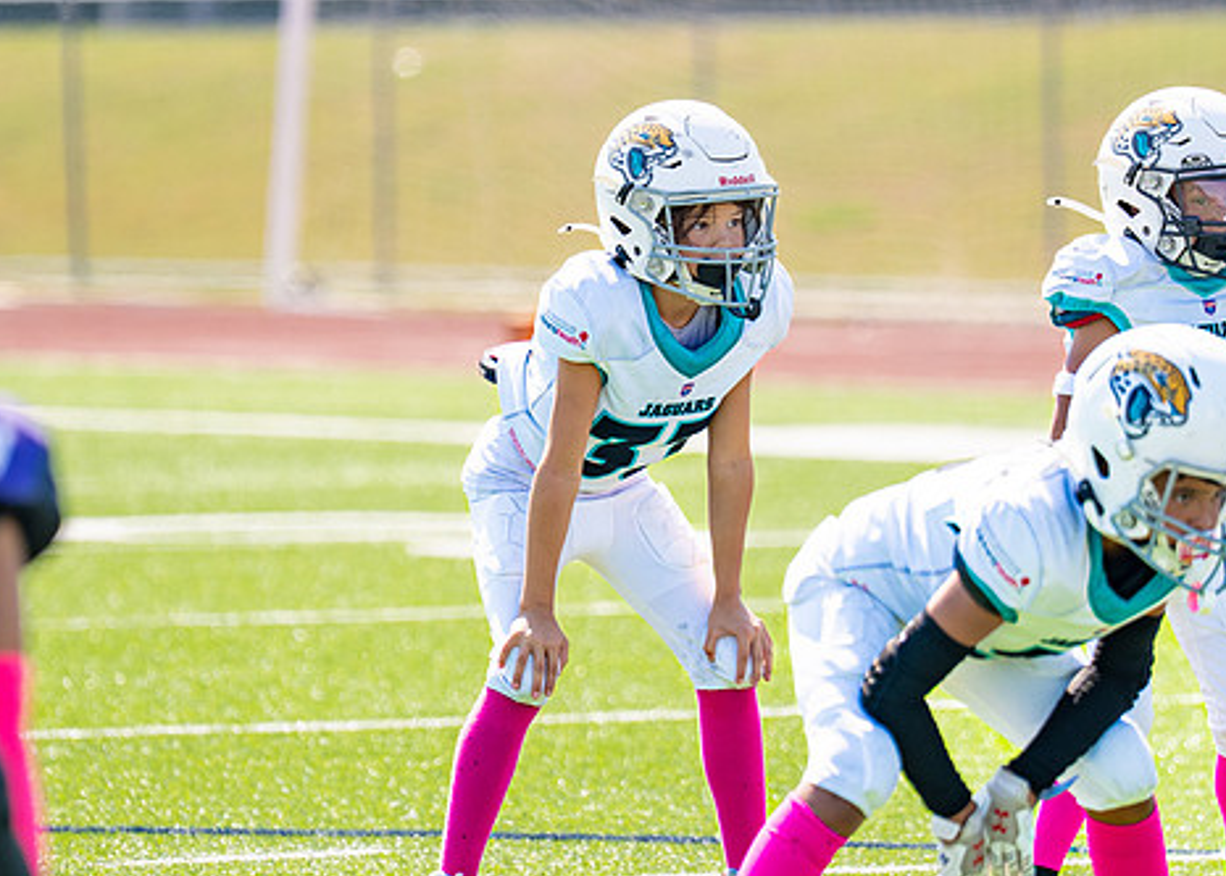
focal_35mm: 408
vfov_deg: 3.5
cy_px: 312
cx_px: 629
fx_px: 14208
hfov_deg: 4.9
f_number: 2.8
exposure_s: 1/1250
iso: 100
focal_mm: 180
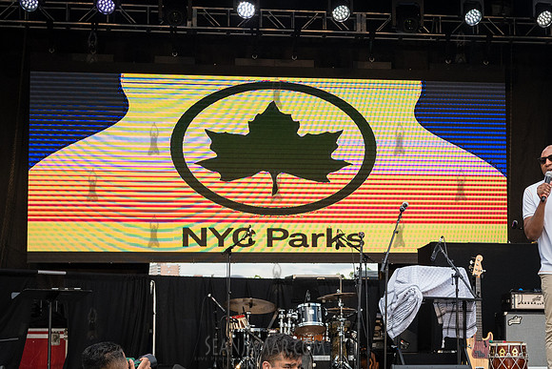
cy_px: 234
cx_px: 414
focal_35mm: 90
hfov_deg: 22.4
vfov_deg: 15.2
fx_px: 1379
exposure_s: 1/1600
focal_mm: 52
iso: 2000
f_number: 4.5
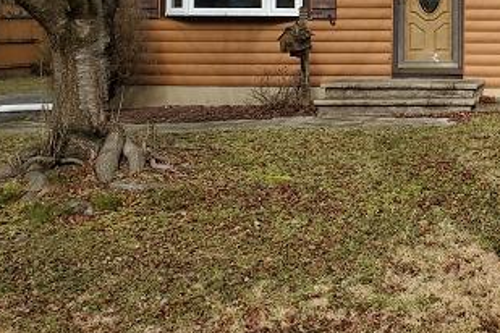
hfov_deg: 32.8
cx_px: 497
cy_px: 8
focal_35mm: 56
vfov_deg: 23.3
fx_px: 778
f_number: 2.4
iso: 50
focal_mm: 4.3
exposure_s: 1/732
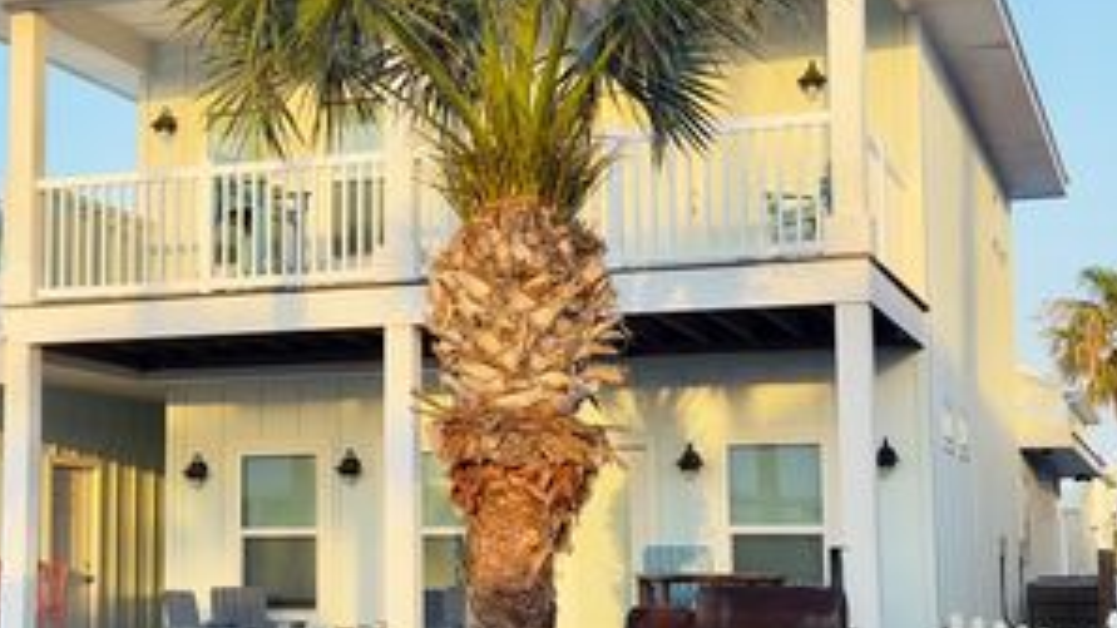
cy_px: 329
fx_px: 1955
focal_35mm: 66
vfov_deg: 18.3
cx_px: 354
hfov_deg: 31.6
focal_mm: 6.76
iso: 80
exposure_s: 1/573
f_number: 1.78
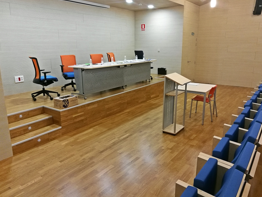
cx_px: 130
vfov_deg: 49.8
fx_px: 212
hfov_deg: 63.4
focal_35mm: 28
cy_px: 96
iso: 320
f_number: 2.2
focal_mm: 4.5
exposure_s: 1/33.3
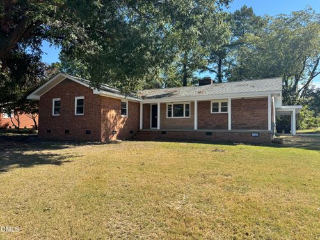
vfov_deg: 56.8
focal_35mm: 24
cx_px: 160
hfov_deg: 71.6
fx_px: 222
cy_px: 120
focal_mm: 6.76
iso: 80
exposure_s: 1/1767
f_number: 1.78
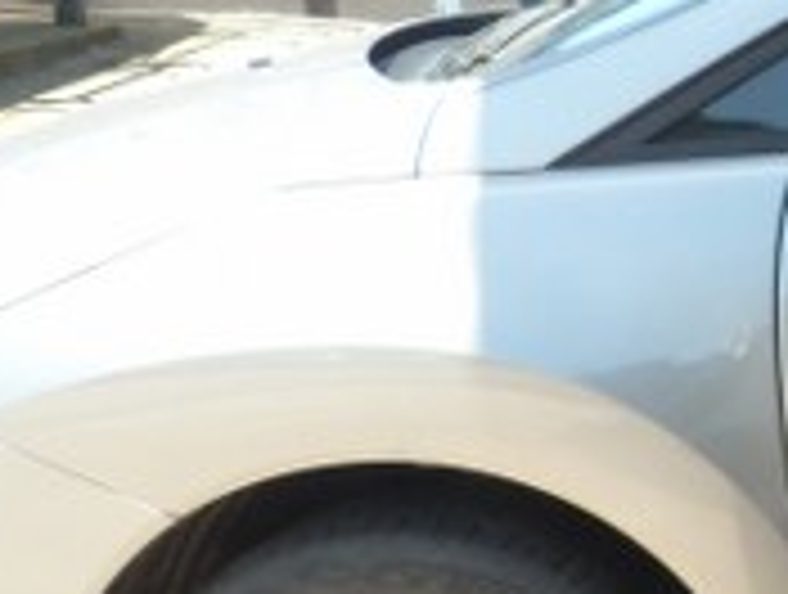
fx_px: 2600
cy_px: 378
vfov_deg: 13.0
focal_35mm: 114
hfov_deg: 14.5
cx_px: 1553
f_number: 3.6
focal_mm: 4.5
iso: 125
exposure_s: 1/100
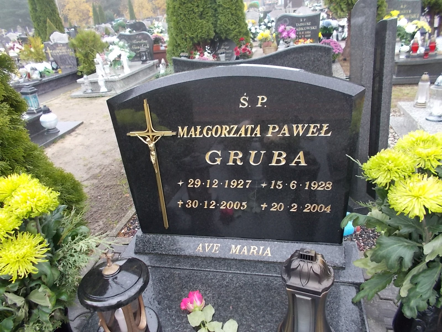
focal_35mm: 26
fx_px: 332
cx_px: 221
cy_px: 166
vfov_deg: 53.1
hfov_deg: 67.3
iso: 180
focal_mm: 4.6
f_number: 3.2
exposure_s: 1/25
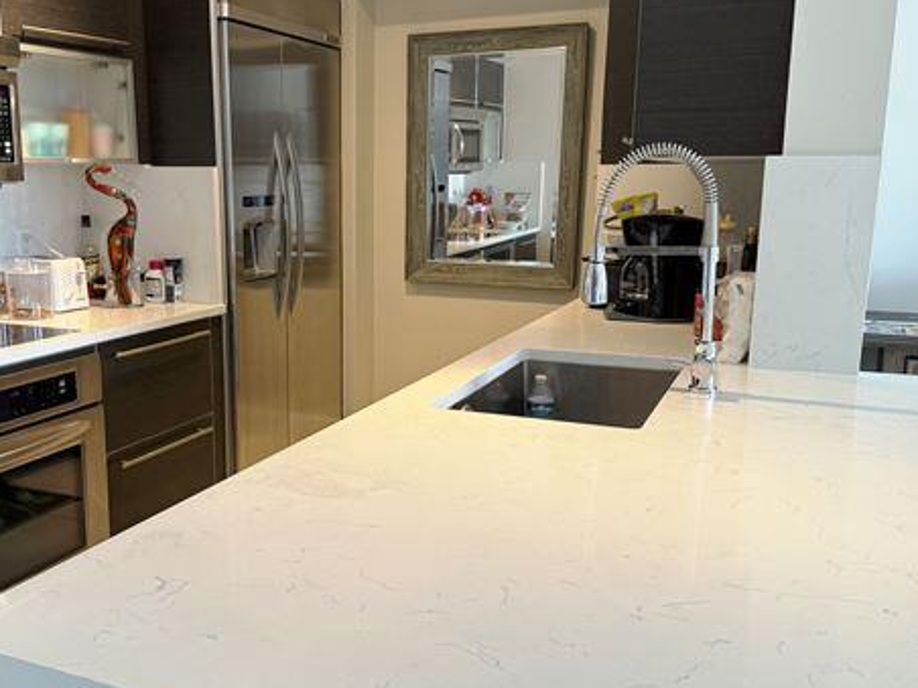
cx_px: 353
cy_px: 349
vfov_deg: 41.8
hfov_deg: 53.5
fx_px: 902
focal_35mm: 34
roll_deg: +0.2
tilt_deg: -10.7
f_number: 1.78
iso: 200
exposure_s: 1/60
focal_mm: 6.76
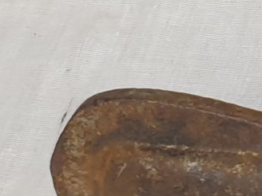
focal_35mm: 203
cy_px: -163
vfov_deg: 7.1
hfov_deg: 9.0
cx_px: 580
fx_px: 1536
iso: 100
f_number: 2.4
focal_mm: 4.3
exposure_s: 1/100
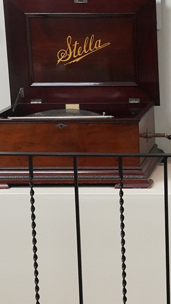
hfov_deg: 12.9
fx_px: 693
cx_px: 293
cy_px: 126
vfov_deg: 24.7
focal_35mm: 86
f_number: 8
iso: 5000
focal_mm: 28
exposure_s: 1/80
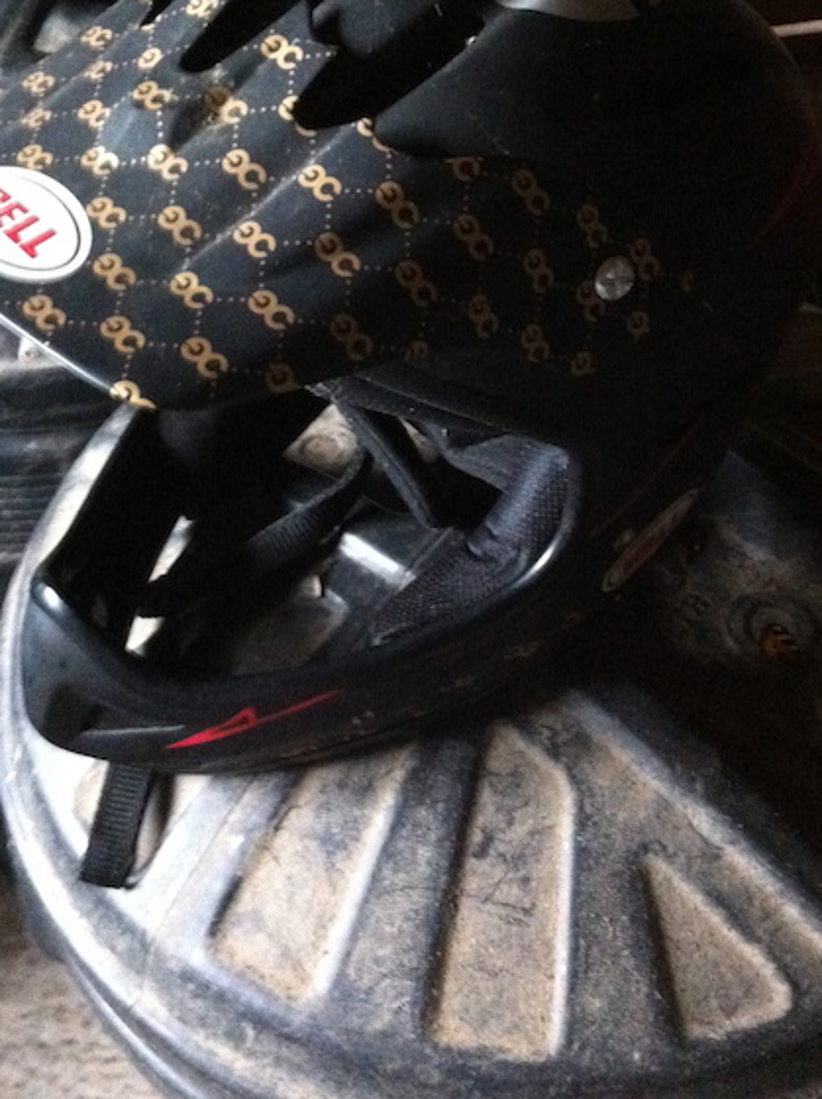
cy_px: 385
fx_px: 1586
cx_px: 406
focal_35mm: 50
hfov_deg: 29.1
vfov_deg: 37.9
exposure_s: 1/15
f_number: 2.8
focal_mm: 3.85
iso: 1000
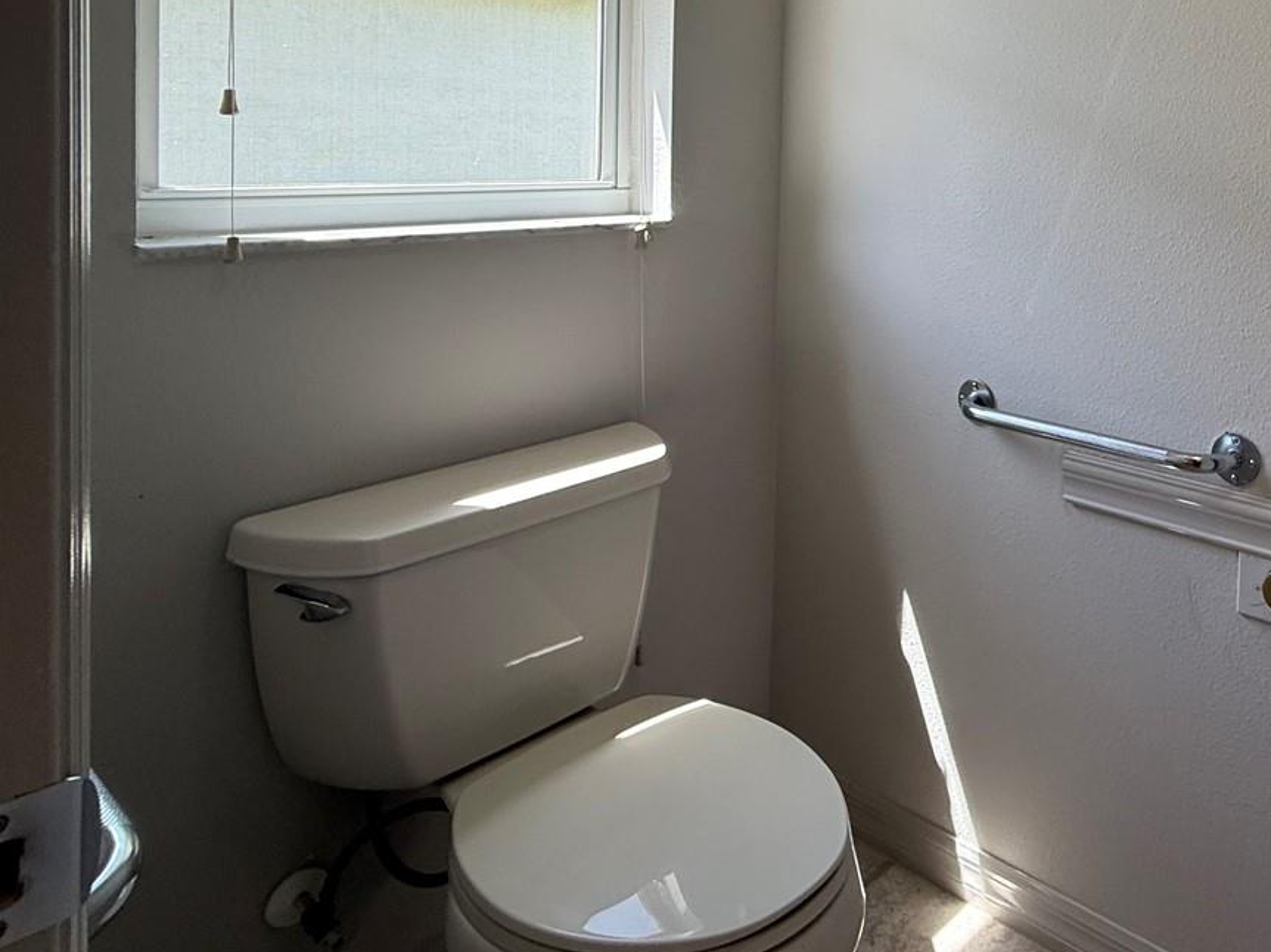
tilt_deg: -1.5
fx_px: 954
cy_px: 172
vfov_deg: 49.5
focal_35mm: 26
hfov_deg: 58.1
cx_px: 1132
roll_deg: -2.1
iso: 125
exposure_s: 1/120
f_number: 2.2
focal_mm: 2.22
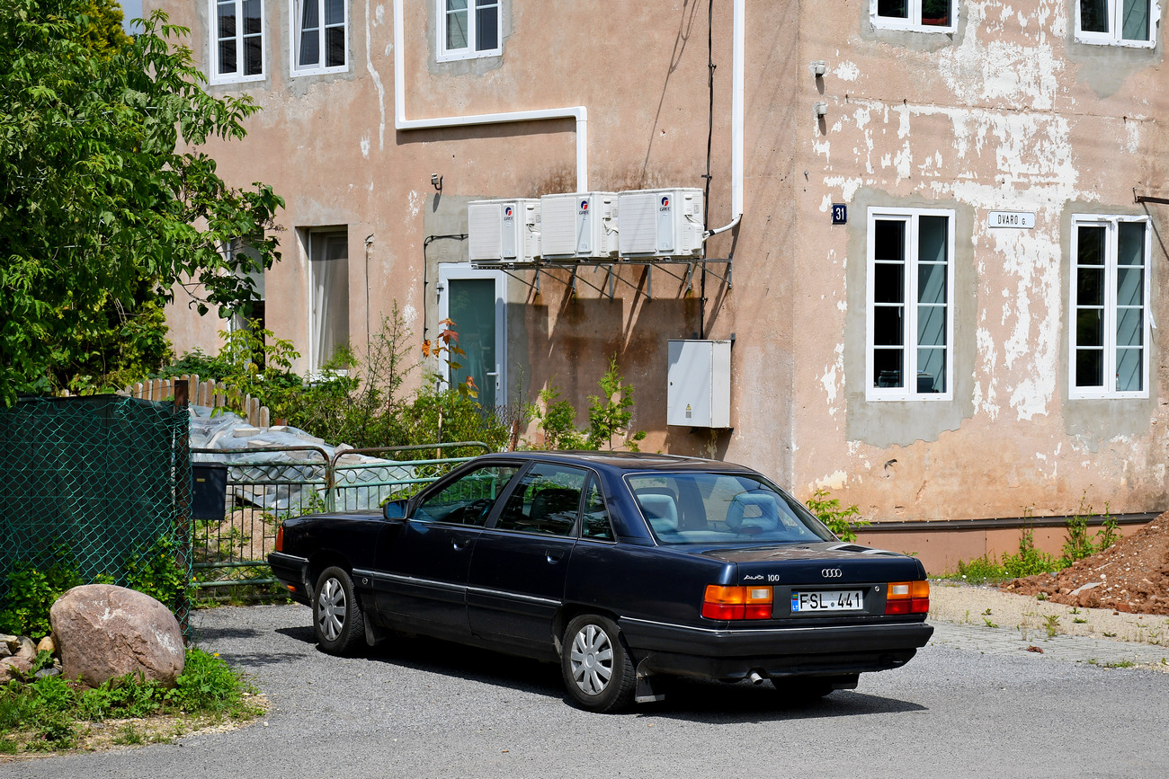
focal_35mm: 78
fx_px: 2533
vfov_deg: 17.5
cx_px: 584
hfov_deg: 26.0
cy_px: 390
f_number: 6.3
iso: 200
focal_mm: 52
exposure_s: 1/1250
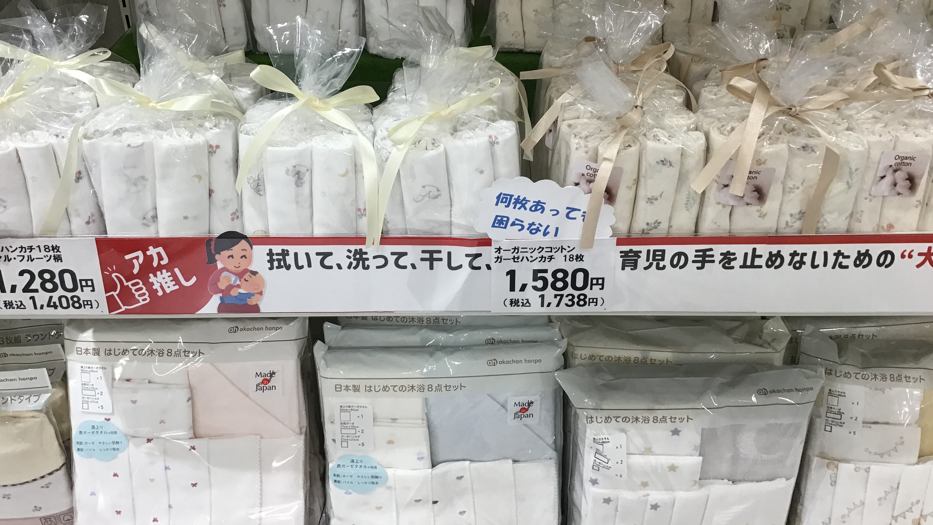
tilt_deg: -31.6
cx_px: 465
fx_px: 841
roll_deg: +0.7
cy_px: 182
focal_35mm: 34
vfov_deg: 34.4
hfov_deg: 58.0
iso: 32
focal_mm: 3.3
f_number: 2.4
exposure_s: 1/40
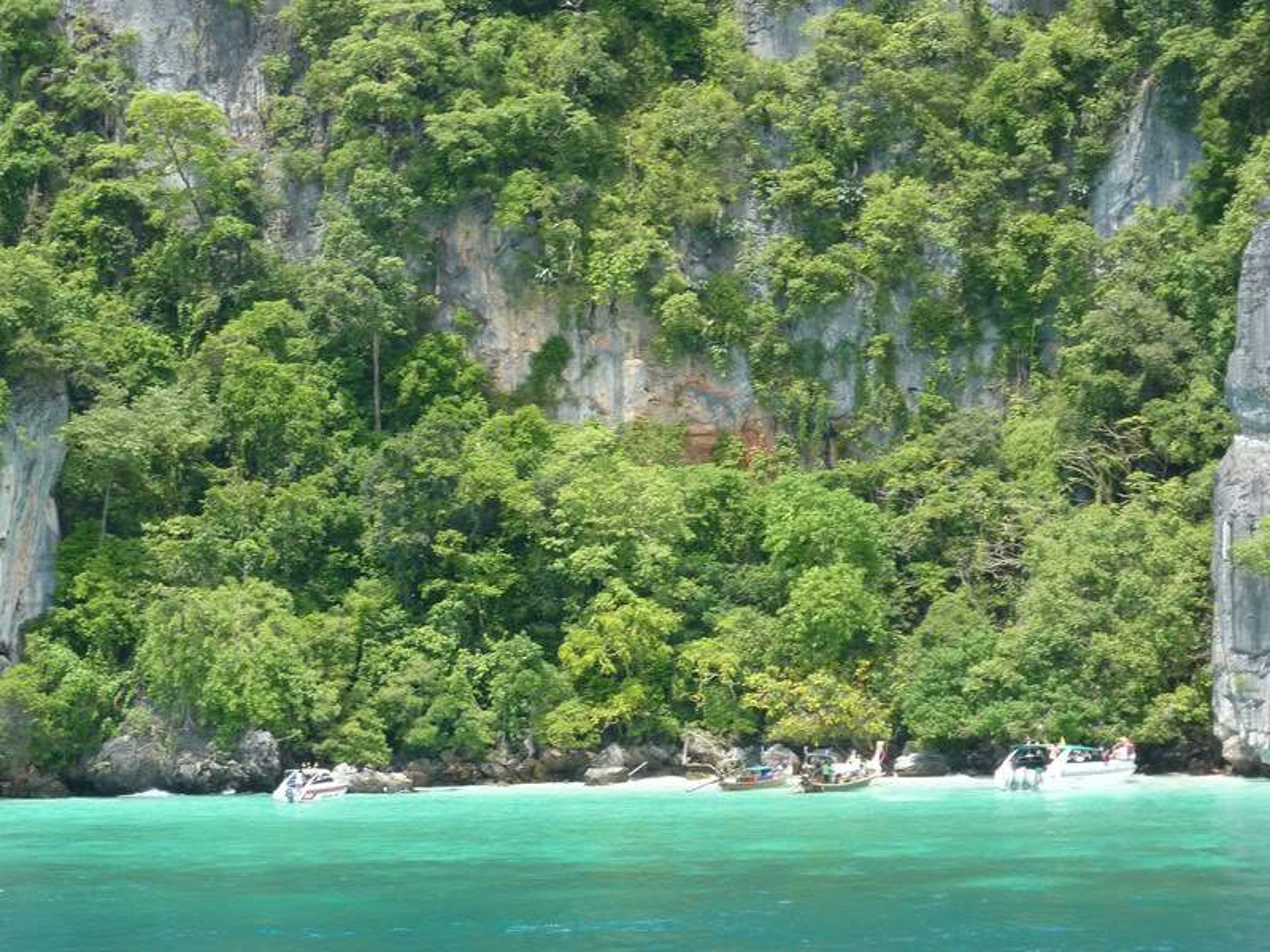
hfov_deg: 20.9
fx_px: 3449
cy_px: 476
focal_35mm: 94
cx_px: 635
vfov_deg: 15.7
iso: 80
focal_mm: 12.8
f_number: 4.2
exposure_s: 1/160
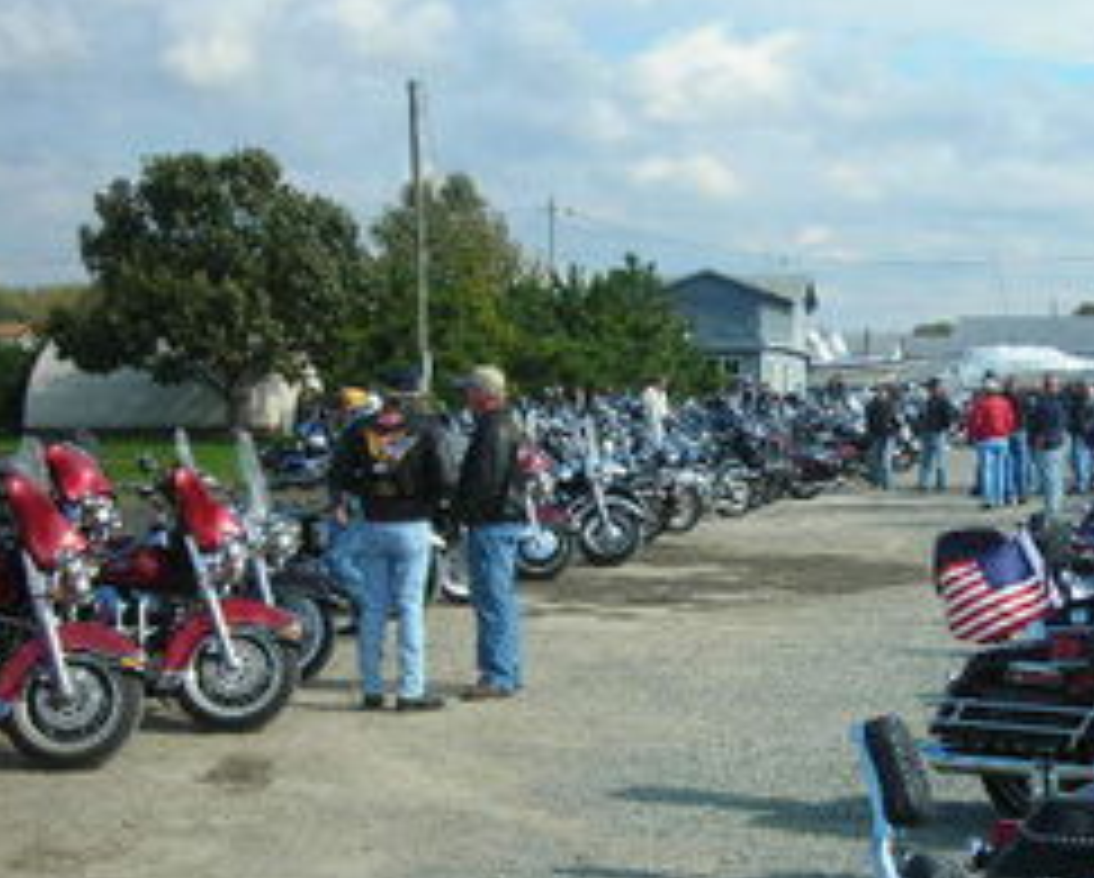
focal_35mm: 61
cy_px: 558
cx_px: 734
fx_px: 1977
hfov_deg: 30.7
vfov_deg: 24.9
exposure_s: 1/144
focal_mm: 6.3
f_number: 6.4
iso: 50
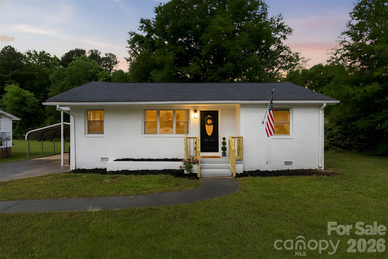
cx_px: 194
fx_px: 195
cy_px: 130
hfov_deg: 89.7
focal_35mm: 18
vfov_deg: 67.1
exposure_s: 1/5000
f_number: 4
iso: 500
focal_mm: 18.1
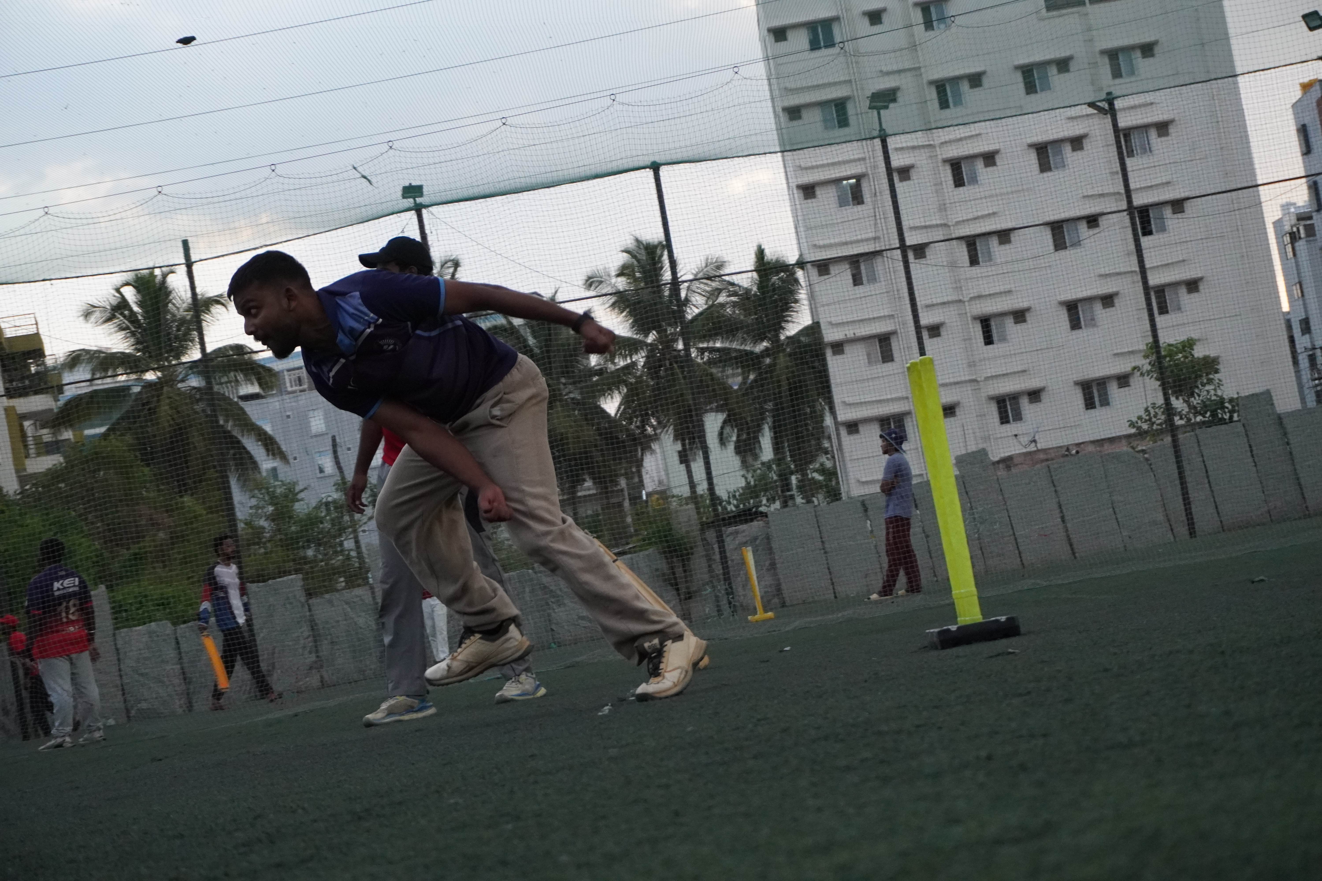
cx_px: 661
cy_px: 440
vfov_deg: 18.2
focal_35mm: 75
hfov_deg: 27.0
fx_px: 2754
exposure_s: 1/1000
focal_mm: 50
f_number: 5.6
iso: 2500
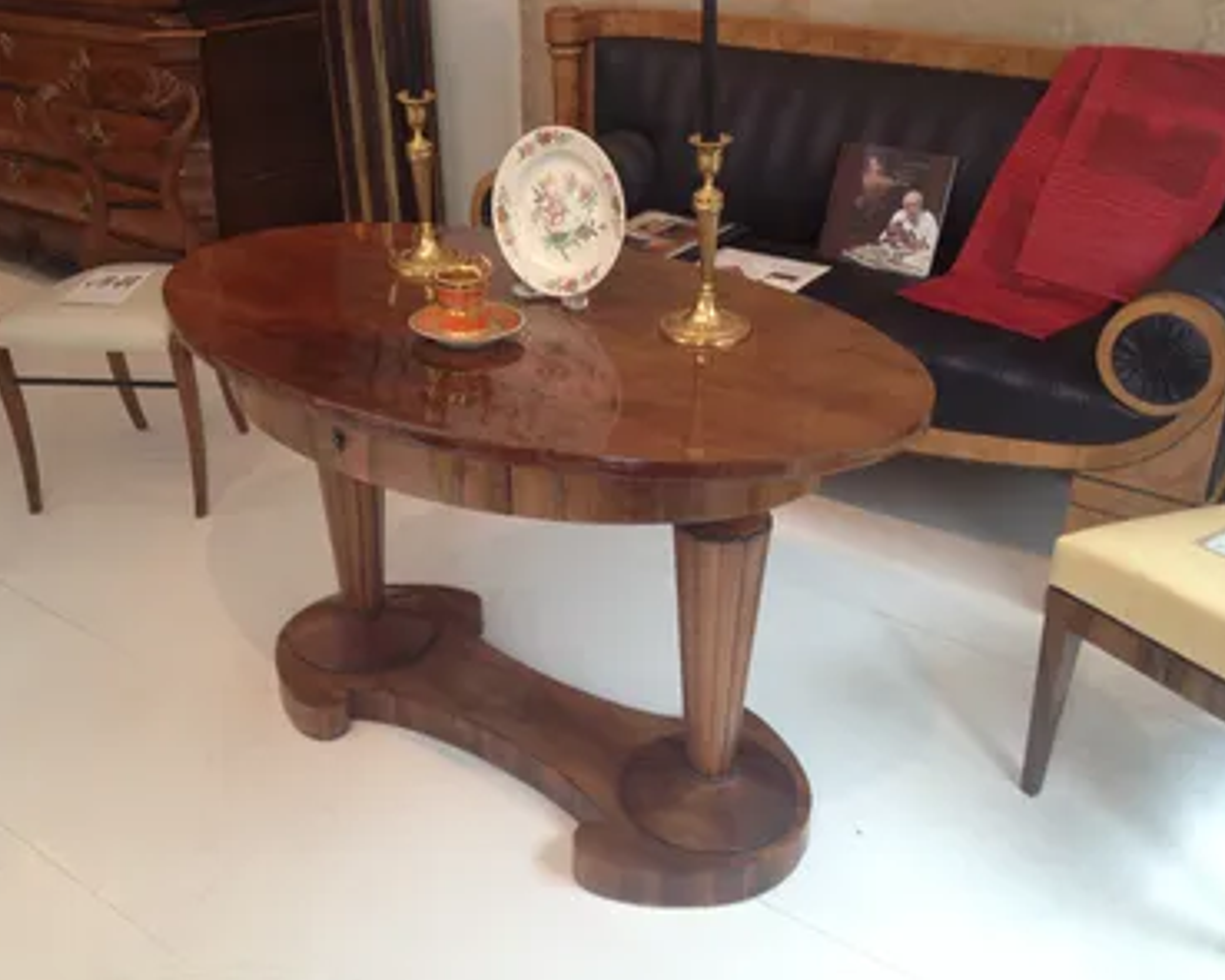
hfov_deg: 49.1
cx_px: 598
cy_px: 495
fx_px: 1341
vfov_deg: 40.1
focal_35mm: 37
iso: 50
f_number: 2.4
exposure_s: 1/20
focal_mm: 4.28
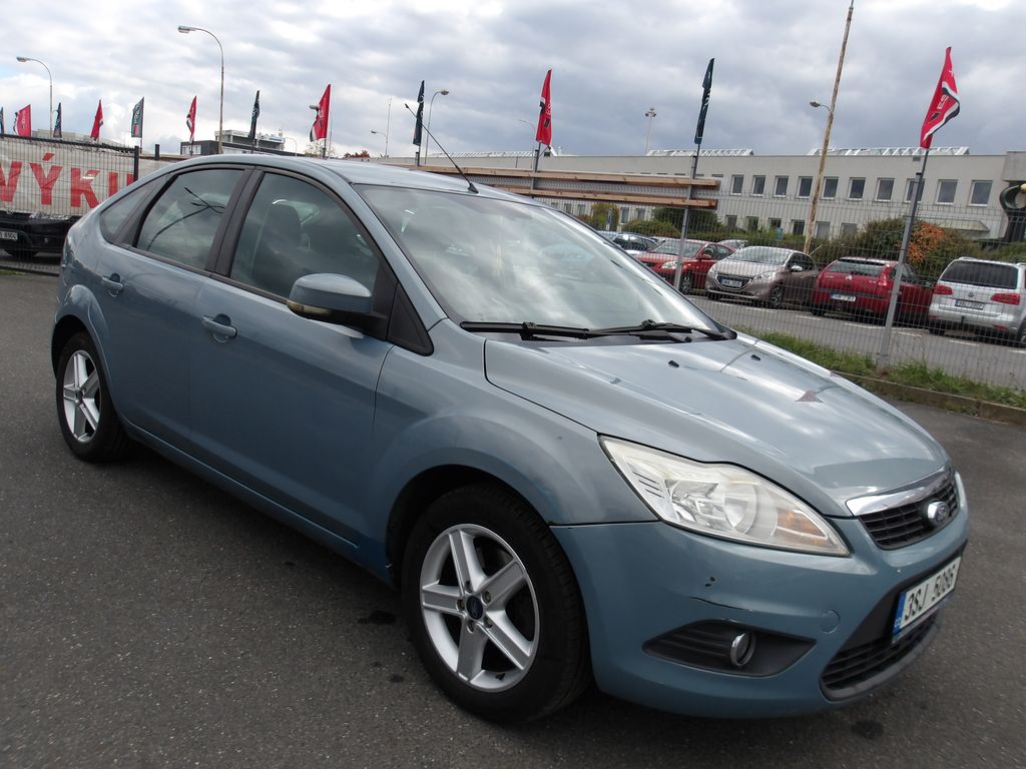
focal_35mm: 27
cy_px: 384
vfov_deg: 51.4
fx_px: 800
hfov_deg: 65.3
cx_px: 513
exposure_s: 1/804
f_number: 3
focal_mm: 4.9
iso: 100
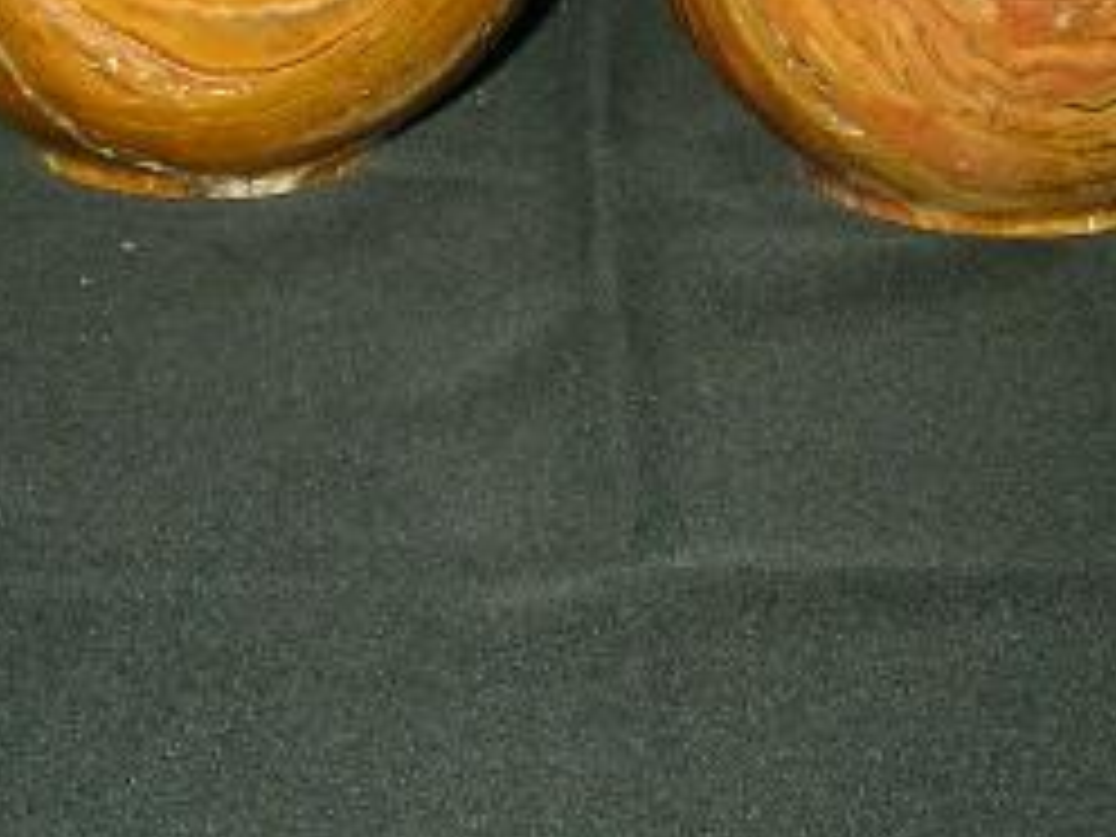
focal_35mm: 98
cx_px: 621
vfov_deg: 14.5
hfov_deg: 20.0
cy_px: -230
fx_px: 3159
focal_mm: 6
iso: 100
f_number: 2.9
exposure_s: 1/31.6
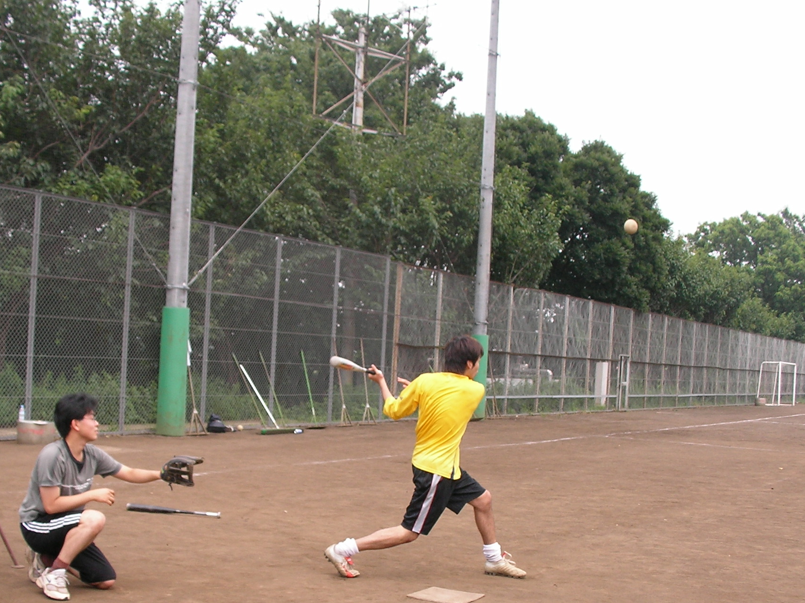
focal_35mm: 51
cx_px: 310
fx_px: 1185
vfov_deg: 28.4
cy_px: 375
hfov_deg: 37.3
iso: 50
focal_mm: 5.8
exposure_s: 1/378
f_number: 3.5
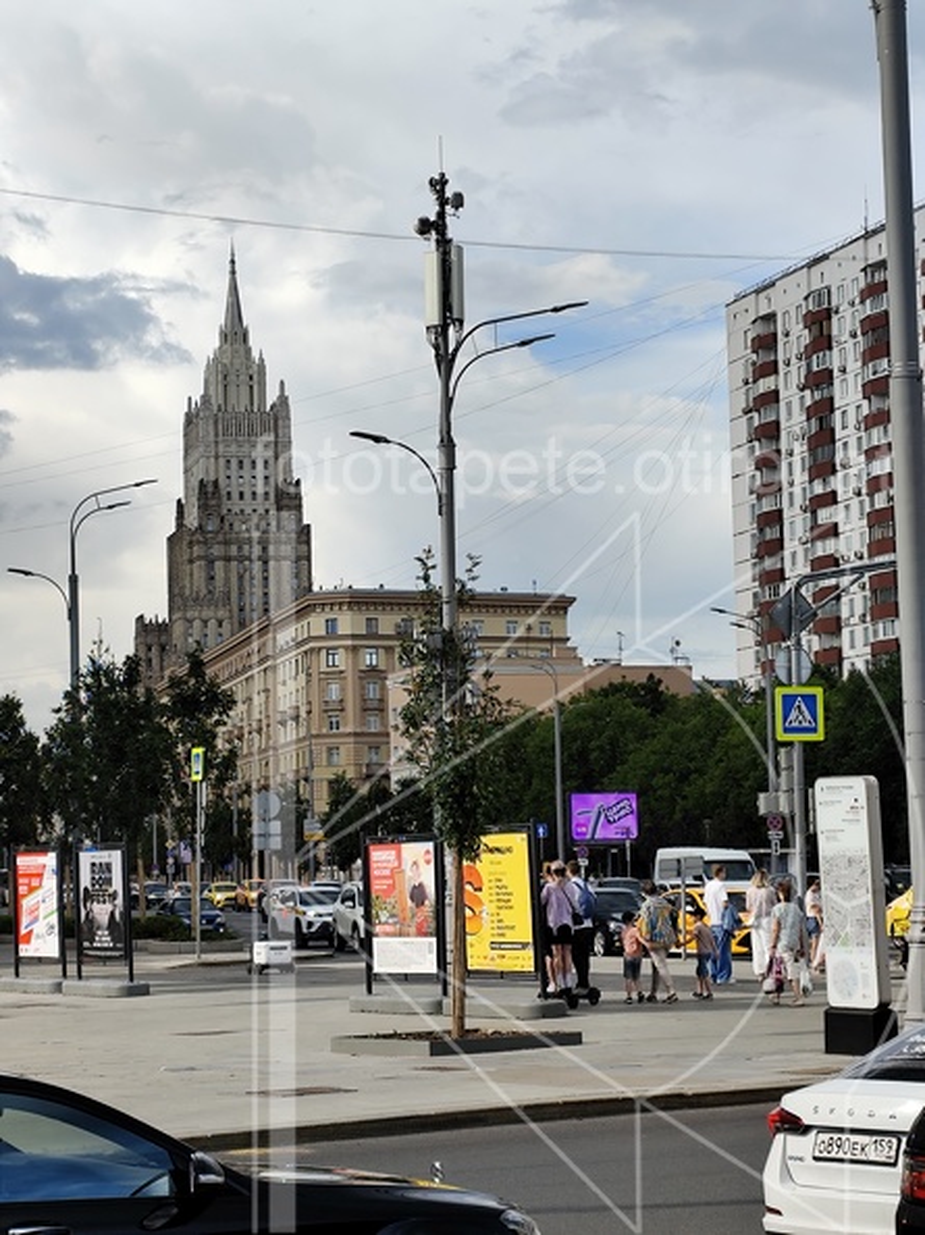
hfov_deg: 15.9
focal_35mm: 93
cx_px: 462
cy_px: 618
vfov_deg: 21.1
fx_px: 3316
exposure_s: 1/847
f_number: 1.65
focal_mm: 6.19
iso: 50
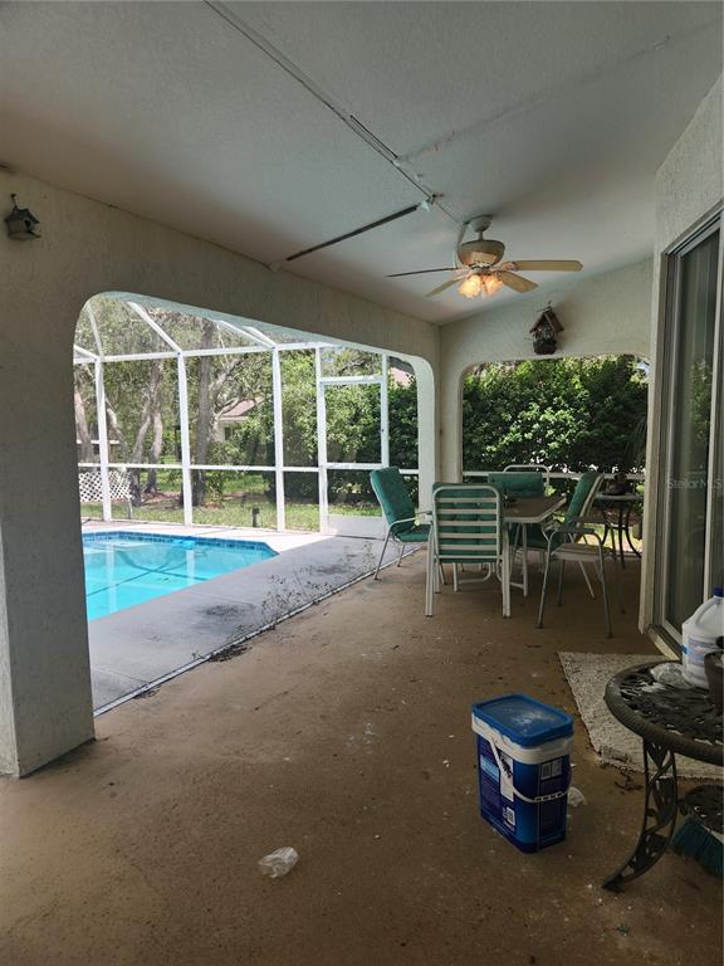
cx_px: 362
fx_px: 641
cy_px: 483
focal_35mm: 23
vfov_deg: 73.9
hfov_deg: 58.9
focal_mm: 5.4
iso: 20
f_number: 1.8
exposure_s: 1/289
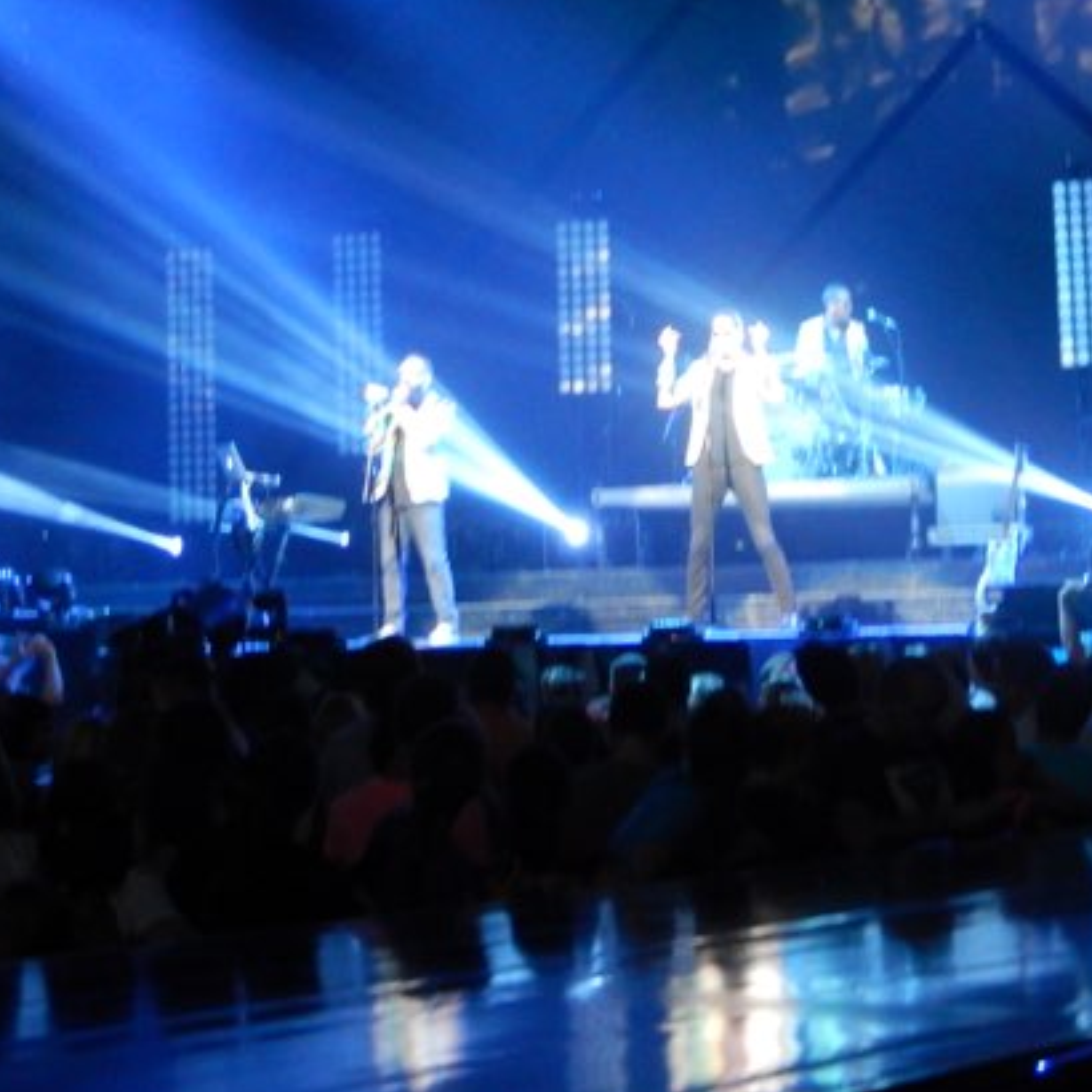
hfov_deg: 19.7
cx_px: 565
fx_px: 3141
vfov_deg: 19.7
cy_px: 434
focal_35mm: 88
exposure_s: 1/8
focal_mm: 9.2
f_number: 4.5
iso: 800
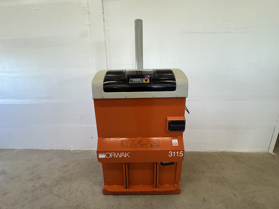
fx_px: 113
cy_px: 104
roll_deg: +1.1
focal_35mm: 14
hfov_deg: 102.1
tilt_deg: -13.1
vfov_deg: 85.7
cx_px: 140
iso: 160
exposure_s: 1/100
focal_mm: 2.22
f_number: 2.2
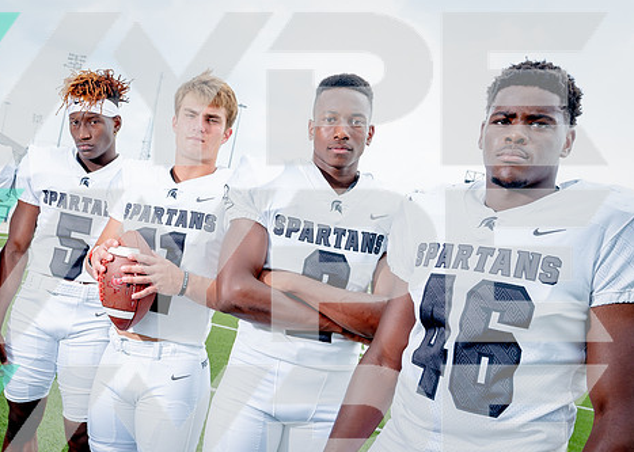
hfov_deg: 48.1
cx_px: 234
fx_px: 702
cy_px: 266
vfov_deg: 35.6
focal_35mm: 39
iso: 100
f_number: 8
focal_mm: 30
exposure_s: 1/125
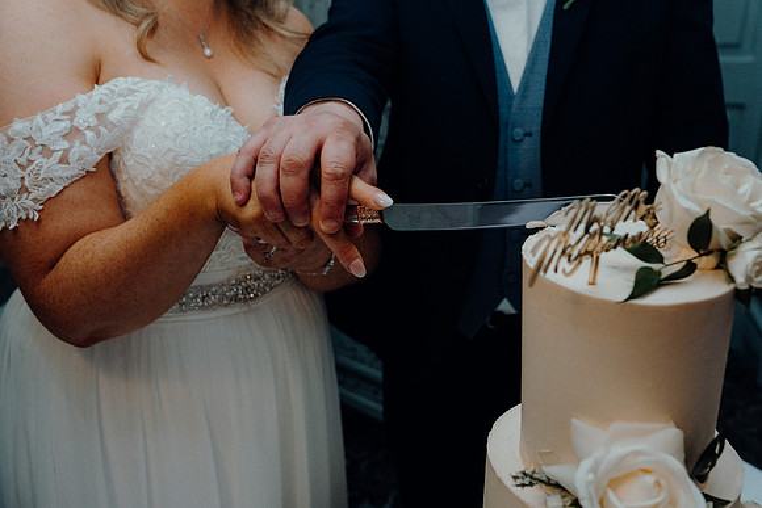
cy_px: 254
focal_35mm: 42
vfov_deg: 31.9
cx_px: 381
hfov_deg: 46.4
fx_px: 889
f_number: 5
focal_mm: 42
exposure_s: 1/160
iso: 2500
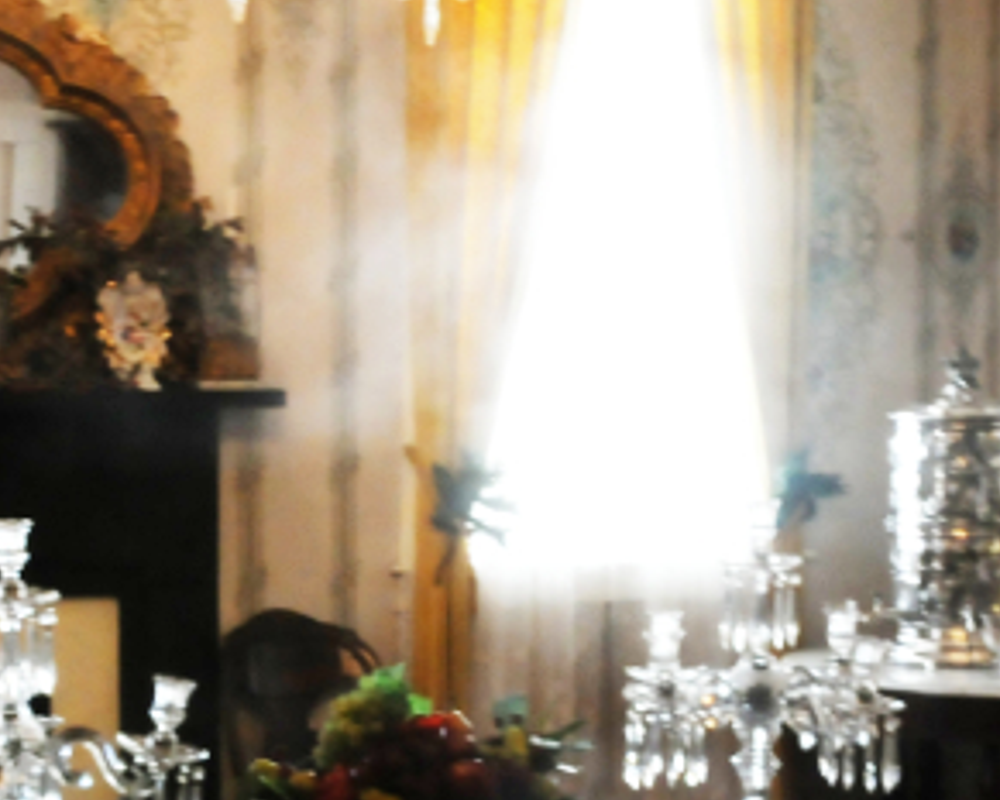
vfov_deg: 17.7
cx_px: 399
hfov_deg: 21.9
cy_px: 470
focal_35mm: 87
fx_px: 2576
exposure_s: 1/2
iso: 800
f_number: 22
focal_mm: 18
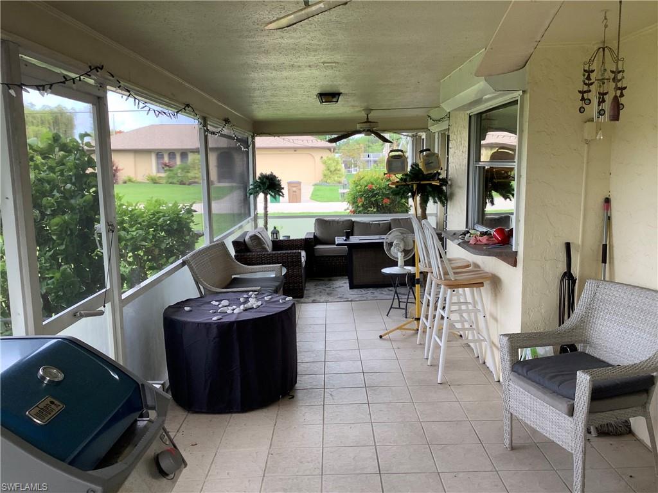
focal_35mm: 31
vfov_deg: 45.4
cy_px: 246
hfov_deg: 58.4
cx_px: 329
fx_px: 589
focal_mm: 3.3
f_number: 2.4
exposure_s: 1/100
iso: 50
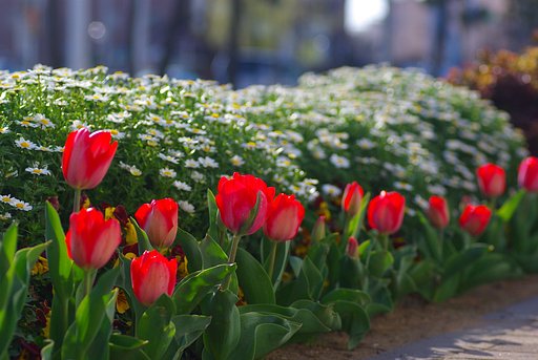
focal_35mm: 135
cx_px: 269
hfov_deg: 15.2
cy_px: 180
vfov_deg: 10.2
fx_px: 2020
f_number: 4.5
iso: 250
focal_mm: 90
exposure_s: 1/500
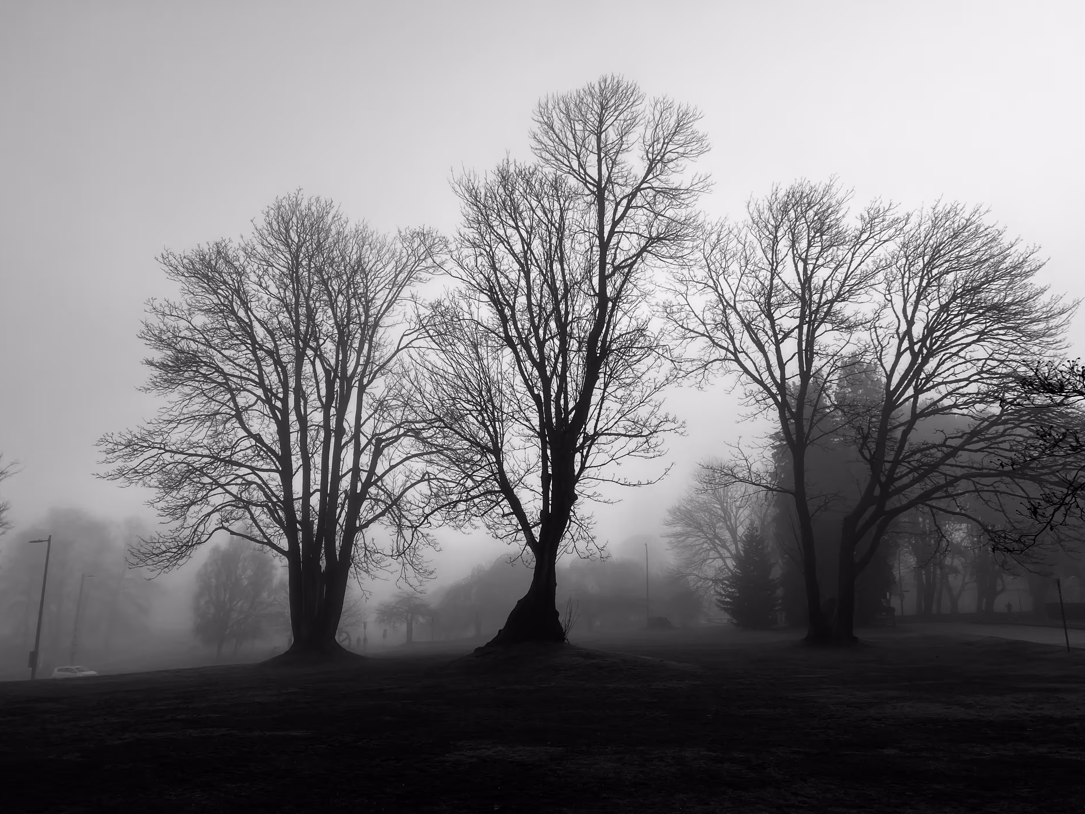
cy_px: 438
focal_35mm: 28
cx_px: 582
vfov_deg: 49.7
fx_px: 878
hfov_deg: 63.4
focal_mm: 5.7
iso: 40
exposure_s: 1/232
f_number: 1.5
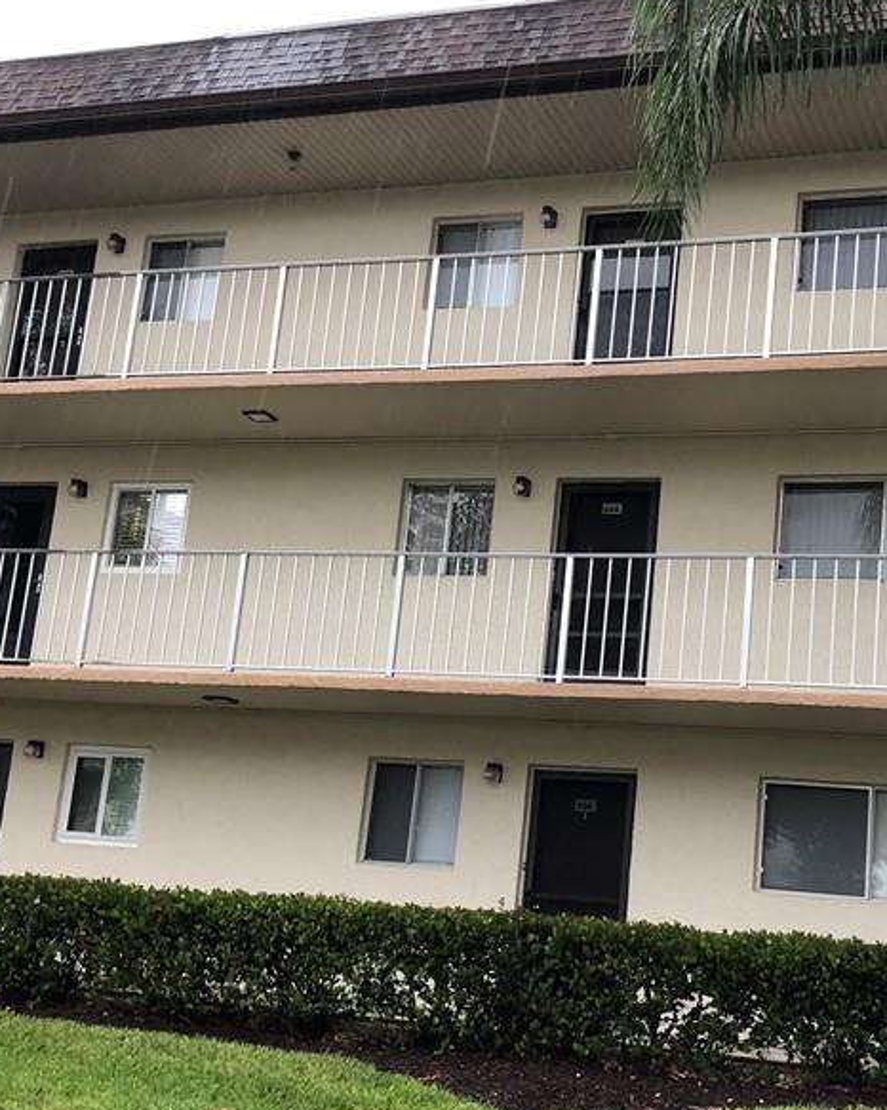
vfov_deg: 38.7
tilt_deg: +14.0
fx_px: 1576
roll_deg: -4.1
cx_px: 586
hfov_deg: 31.2
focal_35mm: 48
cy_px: 619
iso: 40
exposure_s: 1/30
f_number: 1.8
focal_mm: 3.99
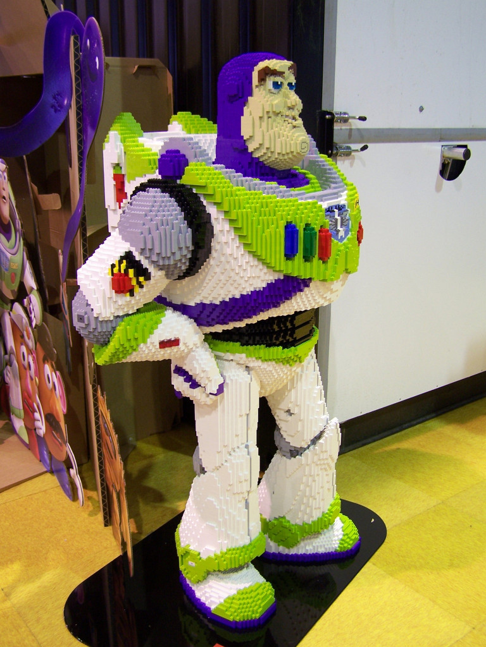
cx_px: 243
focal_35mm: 38
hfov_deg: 37.7
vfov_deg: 49.0
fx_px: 711
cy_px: 324
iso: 80
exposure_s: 1/3
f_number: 2.8
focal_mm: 6.3
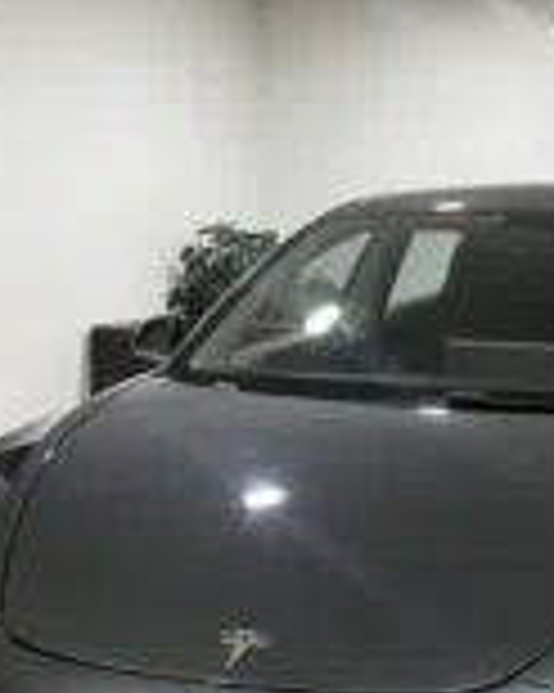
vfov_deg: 28.7
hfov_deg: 22.9
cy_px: 392
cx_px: 428
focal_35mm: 66
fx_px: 1354
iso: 250
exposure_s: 1/50
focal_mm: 5.7
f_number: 1.5
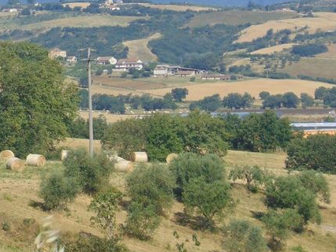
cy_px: 28
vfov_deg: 4.9
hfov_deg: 6.5
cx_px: 17
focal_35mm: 304
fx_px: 2952
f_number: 10.1
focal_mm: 19.4
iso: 80
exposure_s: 1/200
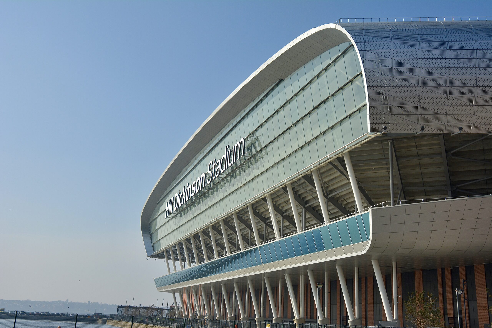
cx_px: 246
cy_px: 164
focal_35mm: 40
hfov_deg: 47.9
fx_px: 553
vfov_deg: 33.0
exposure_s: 1/2000
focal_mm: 27
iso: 400
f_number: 7.1
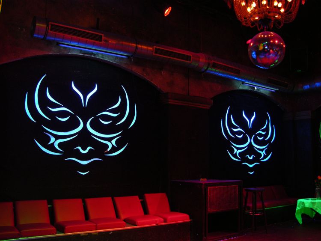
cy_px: 120
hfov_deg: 52.6
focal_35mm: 35
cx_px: 160
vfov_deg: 40.7
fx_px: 325
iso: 200
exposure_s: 2
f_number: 2.8
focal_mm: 8.9
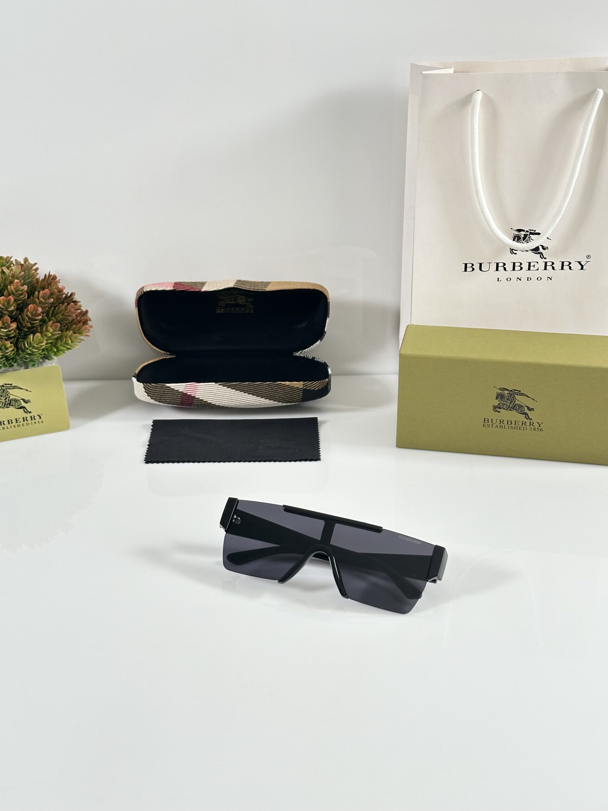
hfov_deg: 30.3
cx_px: 304
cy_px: 406
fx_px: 1124
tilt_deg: -23.1
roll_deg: +0.1
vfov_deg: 39.7
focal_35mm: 48
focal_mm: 6.86
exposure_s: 1/100
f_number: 1.78
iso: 100
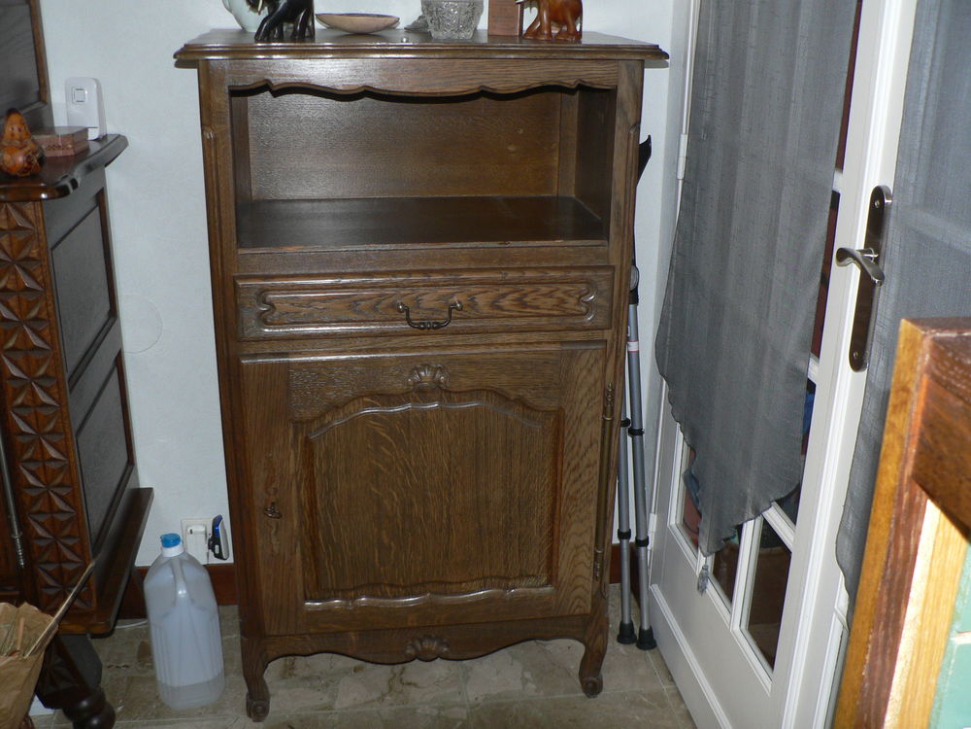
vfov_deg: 39.7
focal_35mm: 36
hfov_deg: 51.4
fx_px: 1010
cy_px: 364
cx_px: 486
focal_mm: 6
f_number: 2.8
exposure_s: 1/60
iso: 100
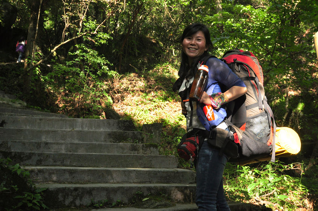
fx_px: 318
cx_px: 159
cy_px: 106
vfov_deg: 36.8
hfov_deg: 53.2
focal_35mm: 36
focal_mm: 24
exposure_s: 1/200
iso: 640
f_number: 4.5
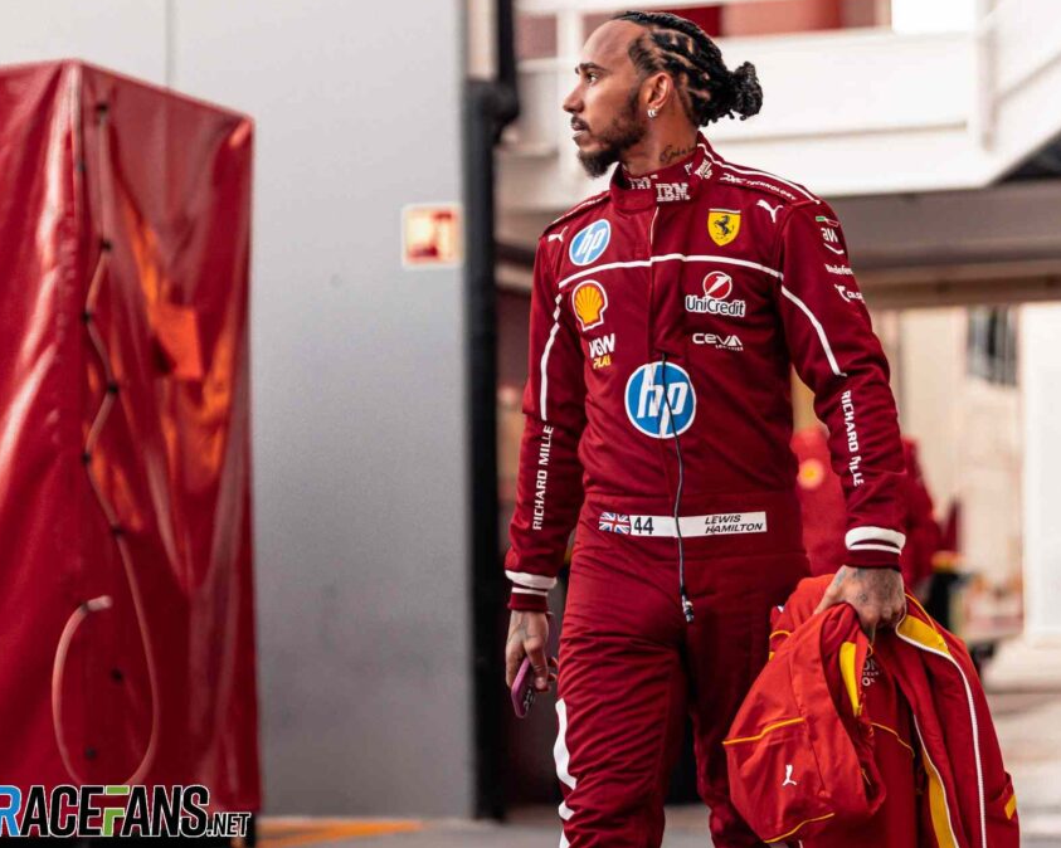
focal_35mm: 57
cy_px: 420
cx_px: 624
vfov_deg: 26.7
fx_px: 1789
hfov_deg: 32.9
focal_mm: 50
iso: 640
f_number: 1.2
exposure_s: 1/1250
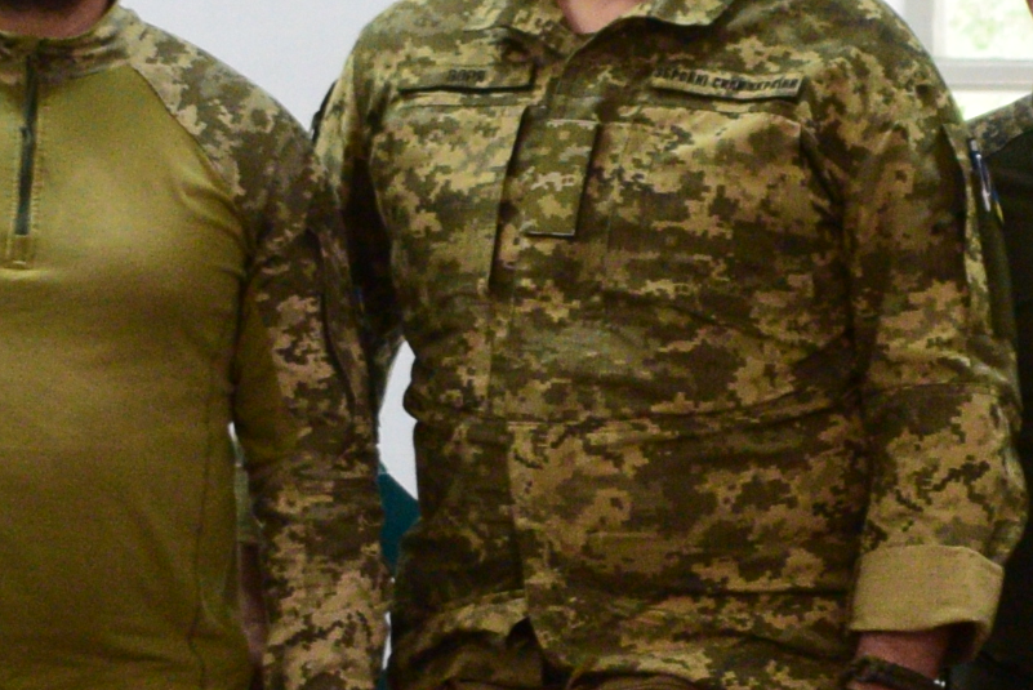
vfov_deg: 6.8
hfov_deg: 10.2
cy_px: 761
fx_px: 5799
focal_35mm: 202
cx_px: 696
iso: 1600
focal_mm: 24
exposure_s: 1/60
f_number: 4.5
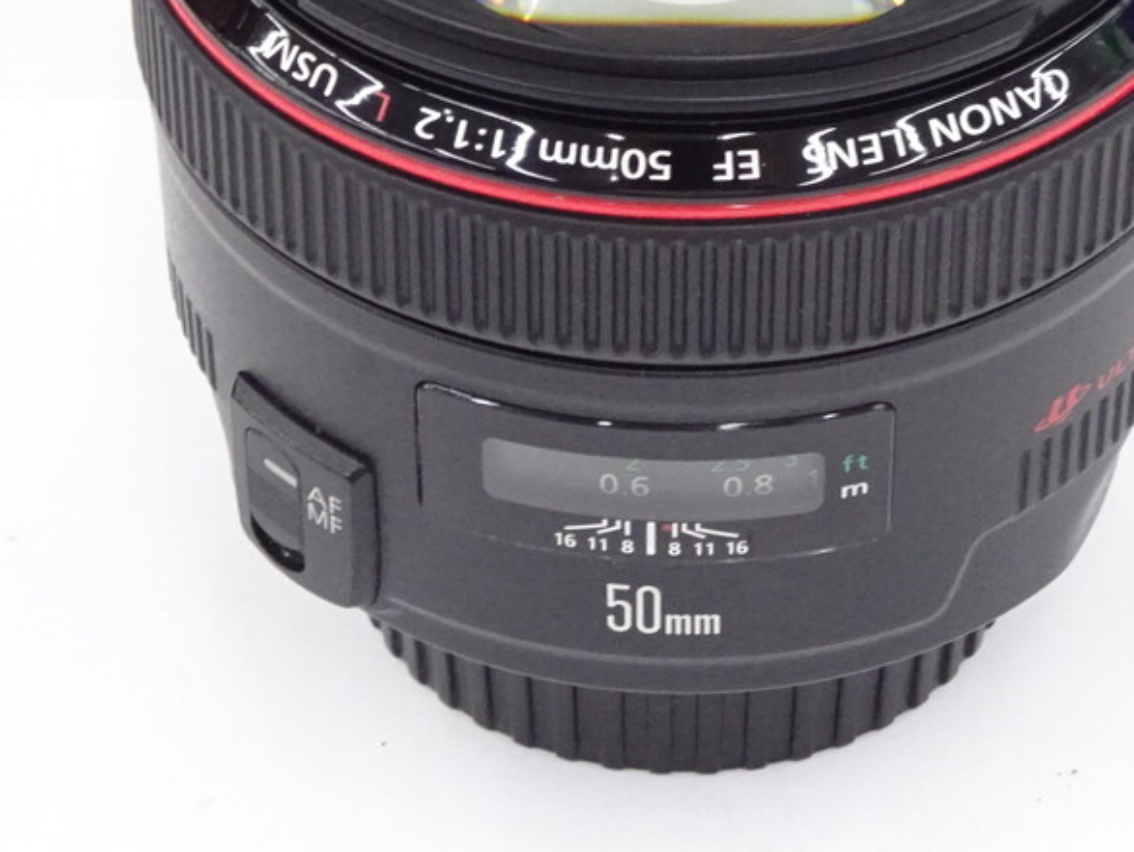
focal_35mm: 143
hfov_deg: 13.8
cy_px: 52
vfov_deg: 10.3
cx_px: 663
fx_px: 4687
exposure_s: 1/80
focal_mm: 12.01
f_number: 5
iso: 800
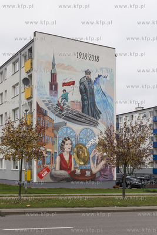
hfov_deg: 28.1
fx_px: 314
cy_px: 118
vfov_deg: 41.1
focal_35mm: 48
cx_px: 78
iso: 400
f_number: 4.5
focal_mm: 48
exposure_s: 1/1250
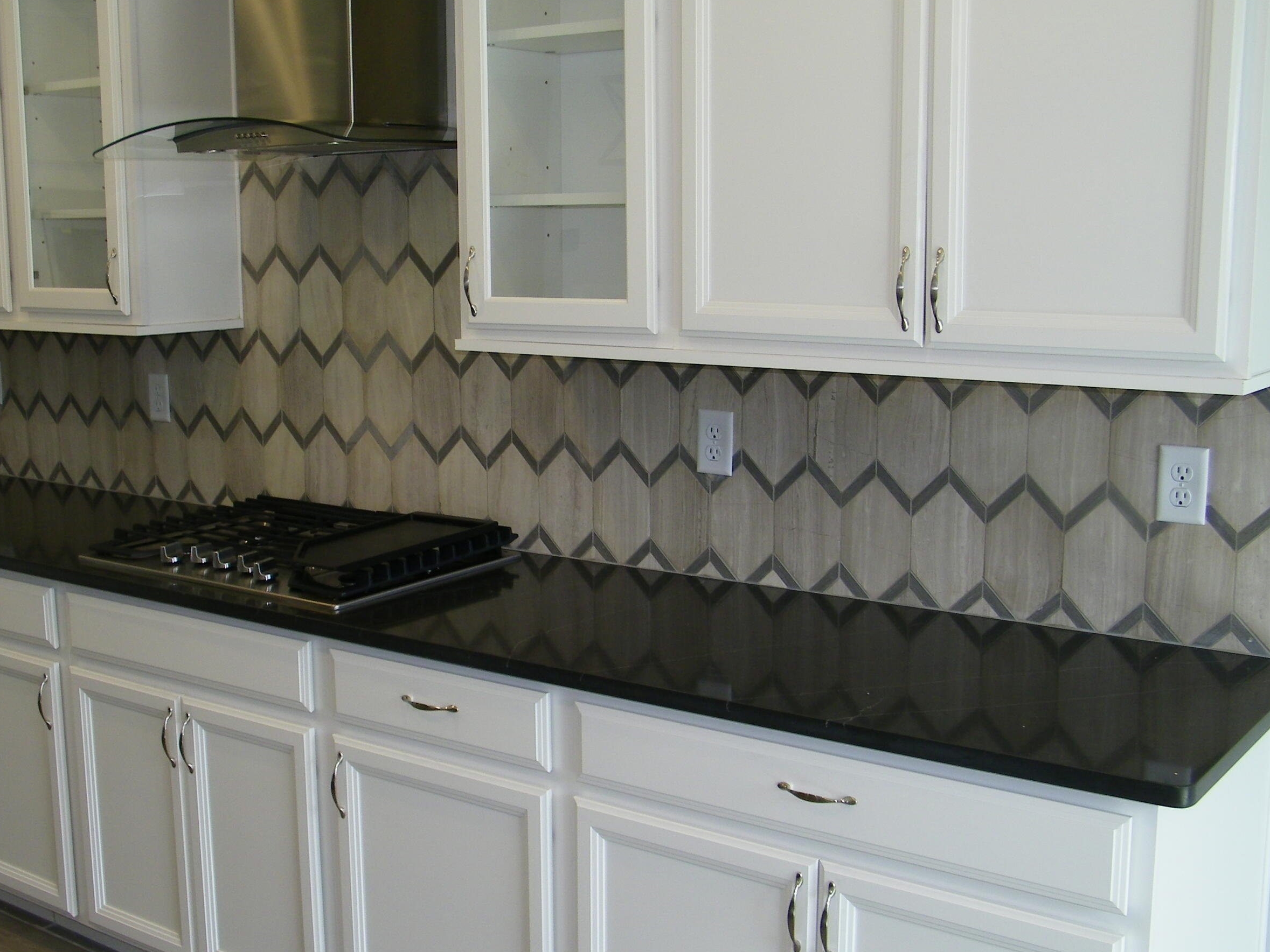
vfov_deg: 34.4
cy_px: 486
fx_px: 1541
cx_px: 493
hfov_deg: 44.5
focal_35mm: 42
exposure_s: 1/30
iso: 80
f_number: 3.6
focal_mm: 5.9
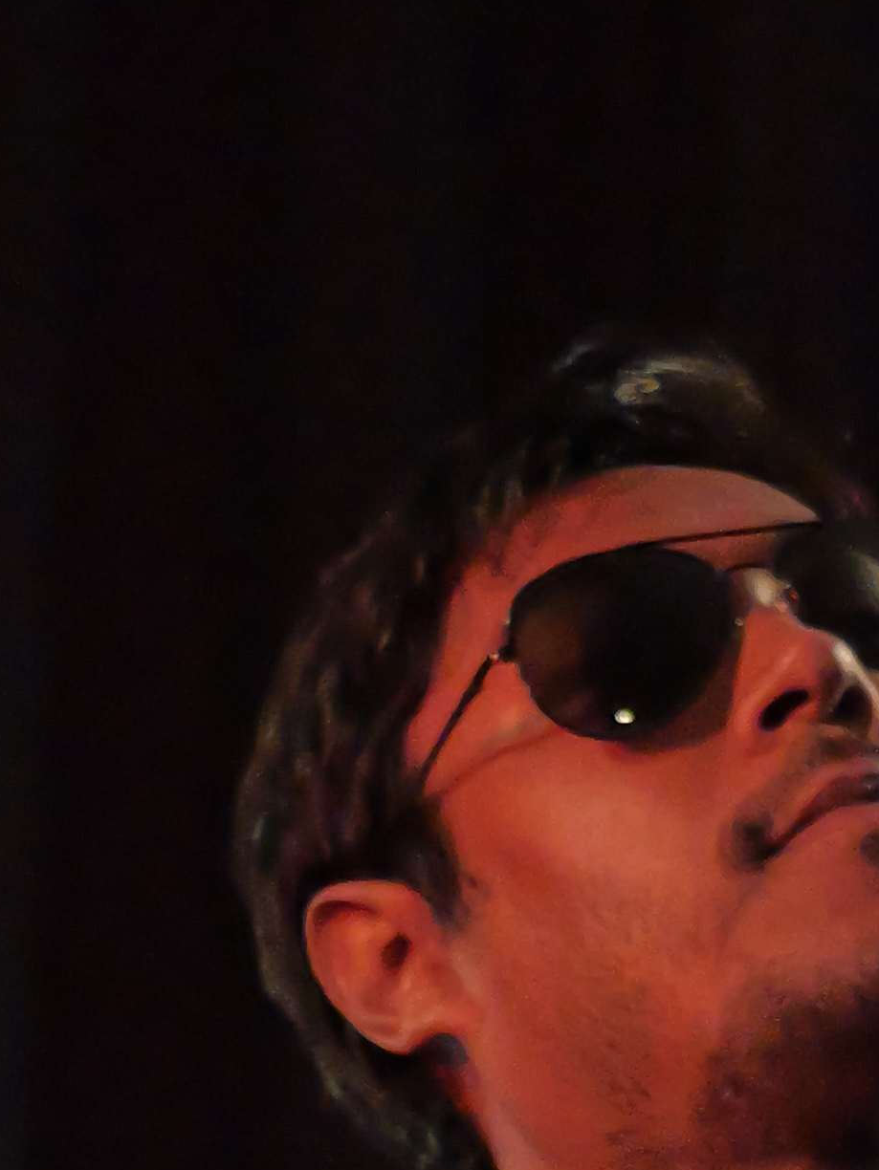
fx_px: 7985
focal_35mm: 236
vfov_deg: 8.1
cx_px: 1271
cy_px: 2079
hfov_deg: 6.2
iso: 3200
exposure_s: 1/320
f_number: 3.5
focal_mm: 25
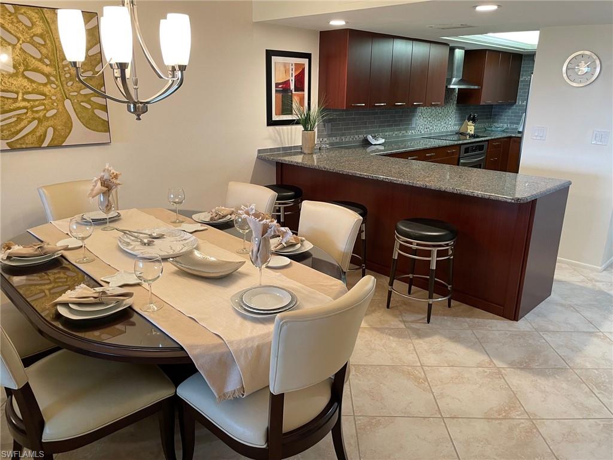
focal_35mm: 26
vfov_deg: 53.1
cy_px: 230
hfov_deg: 67.3
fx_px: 460
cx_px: 306
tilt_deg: -16.0
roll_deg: -1.5
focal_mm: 4.2
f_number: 1.6
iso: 125
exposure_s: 1/60
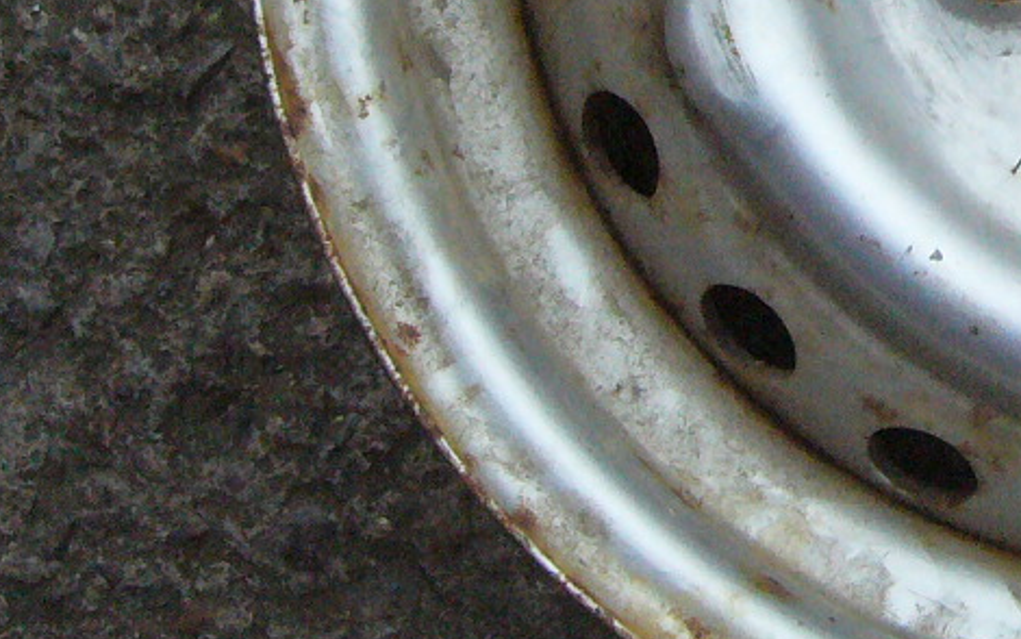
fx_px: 2811
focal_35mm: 101
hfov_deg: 19.2
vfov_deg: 12.7
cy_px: -113
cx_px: 1290
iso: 400
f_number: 2.8
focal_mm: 5.8
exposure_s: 1/250
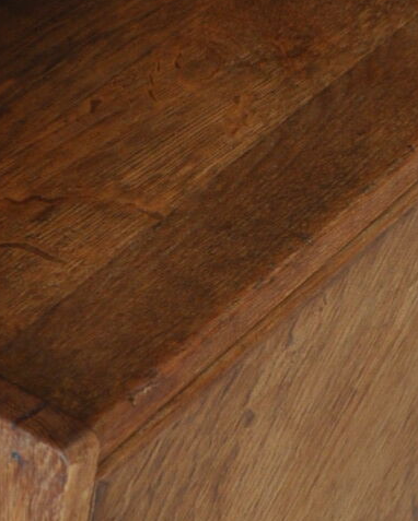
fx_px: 2830
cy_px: 254
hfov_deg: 8.4
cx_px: 227
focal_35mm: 183
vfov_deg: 10.5
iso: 560
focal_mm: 29
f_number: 4.5
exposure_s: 1/60
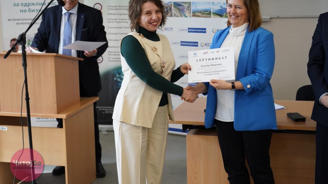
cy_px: 84
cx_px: 163
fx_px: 591
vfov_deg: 17.7
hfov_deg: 31.0
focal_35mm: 68
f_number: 5.6
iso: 4000
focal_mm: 64
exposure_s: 1/250
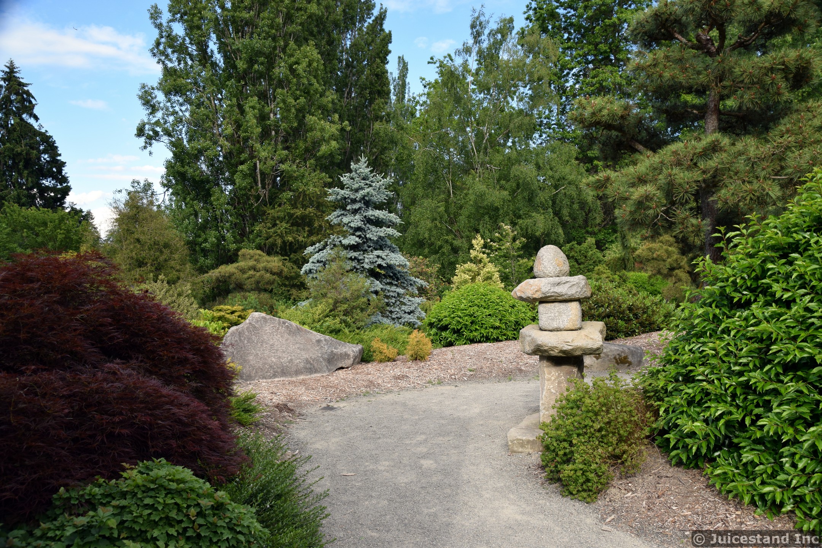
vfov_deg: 47.9
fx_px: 616
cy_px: 274
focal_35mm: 27
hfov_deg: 67.4
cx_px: 411
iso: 220
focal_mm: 18
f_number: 8
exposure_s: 1/250
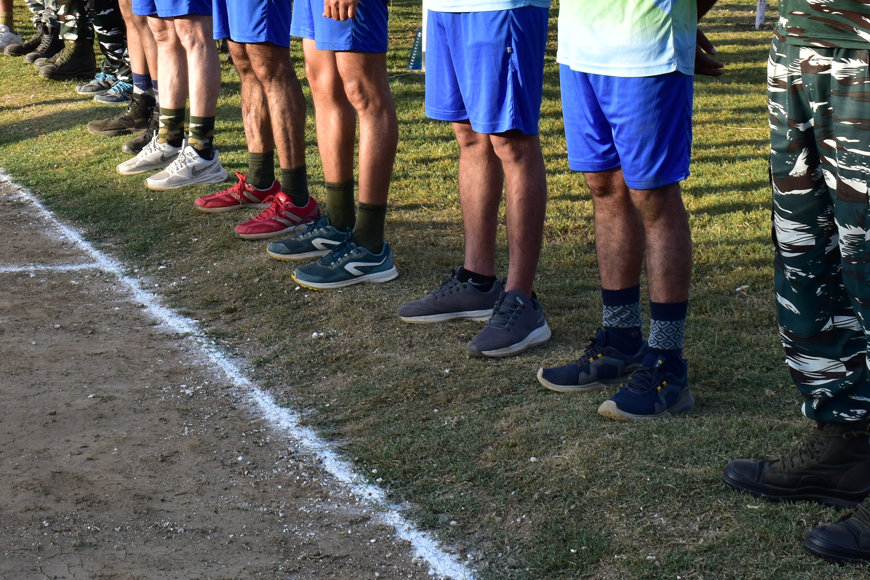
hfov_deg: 21.6
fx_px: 2272
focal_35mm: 94
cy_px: 26
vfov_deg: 14.4
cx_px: 281
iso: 220
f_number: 10
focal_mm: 30
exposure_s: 1/160
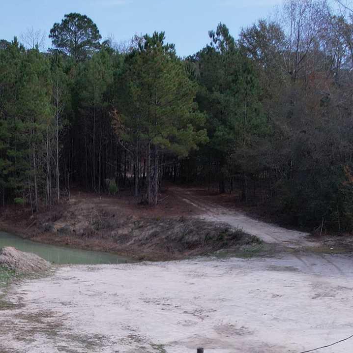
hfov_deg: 21.5
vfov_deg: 20.9
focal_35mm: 80
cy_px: 362
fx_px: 923
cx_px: 86
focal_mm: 8.38
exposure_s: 1/1600
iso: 110
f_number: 2.8
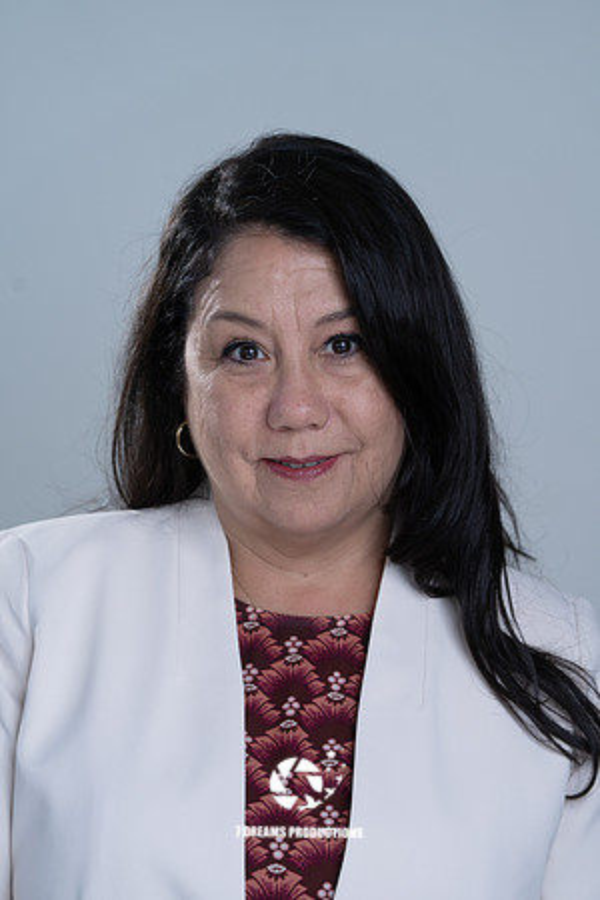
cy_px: 450
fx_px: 3900
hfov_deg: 8.8
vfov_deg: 13.2
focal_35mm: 156
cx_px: 300
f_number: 5.6
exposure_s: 1/200
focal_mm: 156
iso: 160
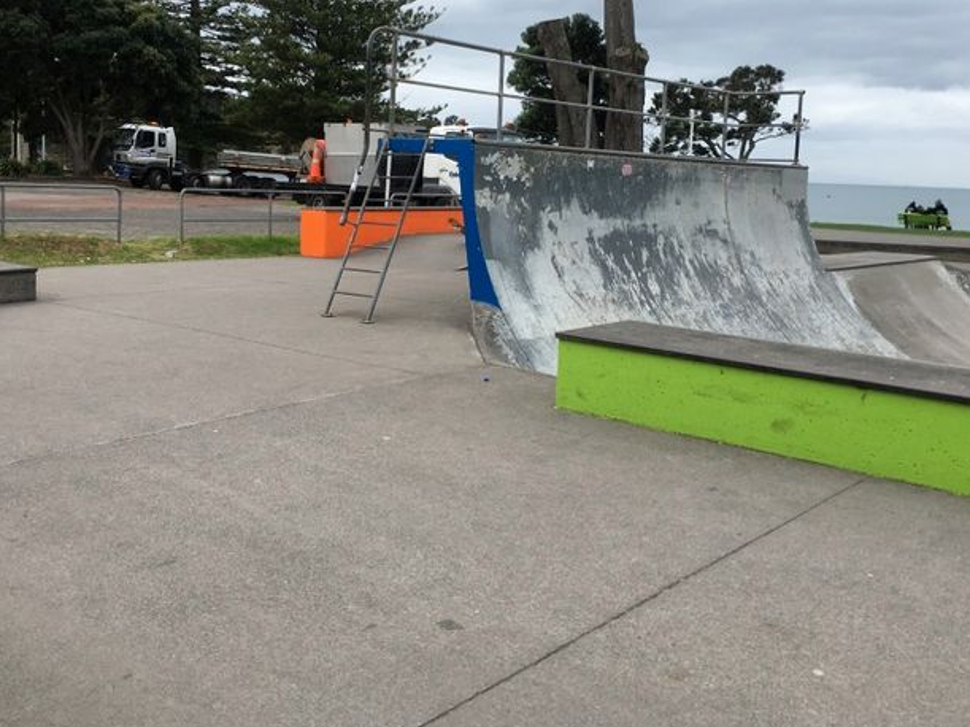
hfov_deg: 49.0
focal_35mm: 38
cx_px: 479
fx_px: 1065
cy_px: 298
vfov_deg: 37.6
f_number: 2.2
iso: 25
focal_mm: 4.15
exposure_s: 1/1040
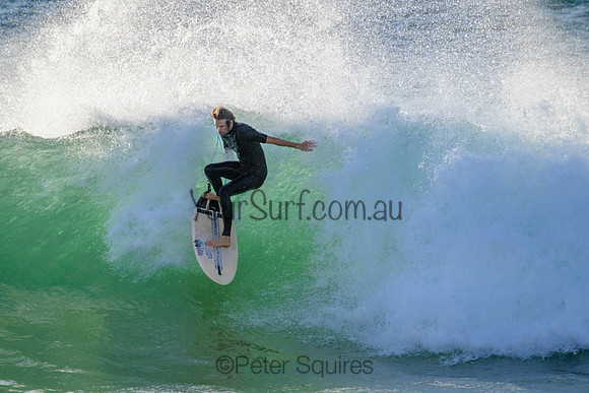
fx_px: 13091
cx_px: 294
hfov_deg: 2.6
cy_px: 196
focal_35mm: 800
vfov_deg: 1.7
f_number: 11
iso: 1250
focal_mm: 800
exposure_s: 1/2000
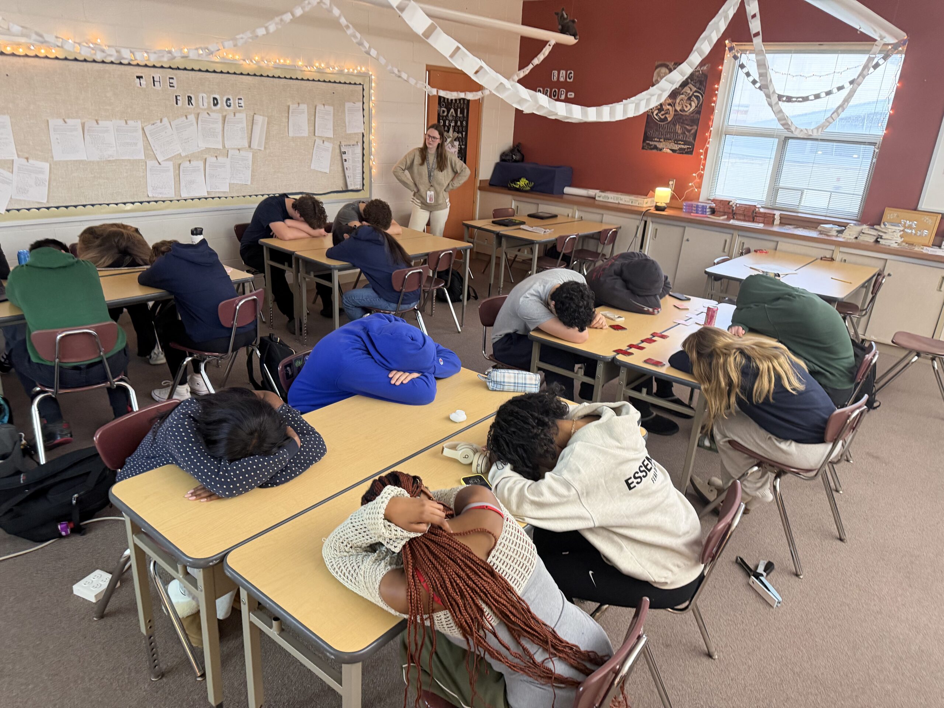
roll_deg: -4.3
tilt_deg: -18.6
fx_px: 654
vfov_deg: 56.8
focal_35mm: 24
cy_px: 354
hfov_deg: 71.6
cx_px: 472
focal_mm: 6.76
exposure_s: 1/60
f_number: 1.78
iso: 400
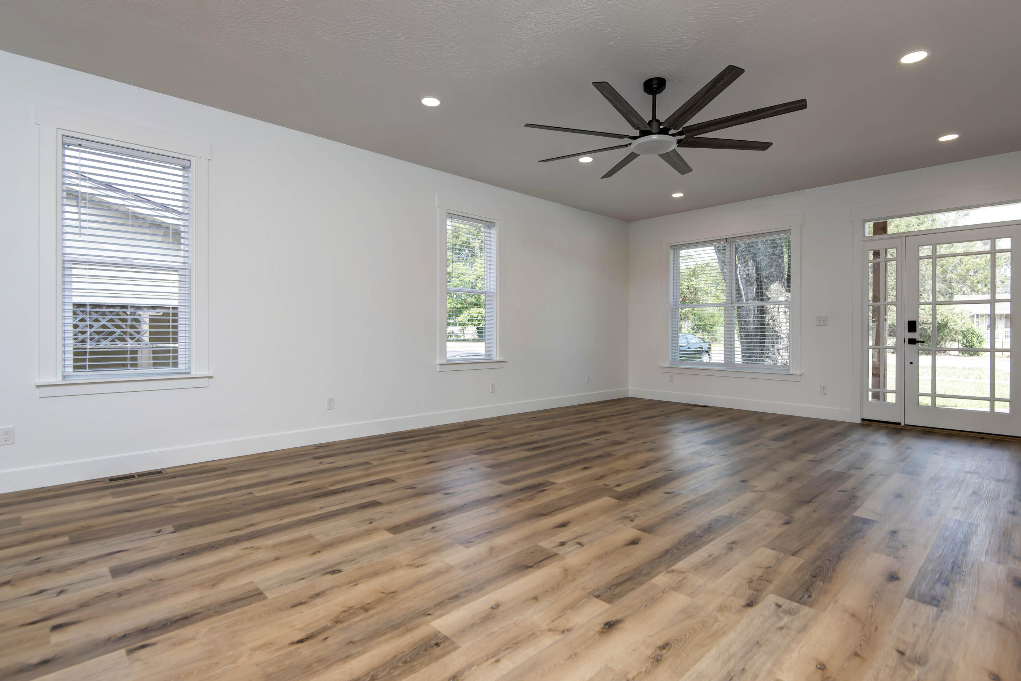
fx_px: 482
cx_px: 523
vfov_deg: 70.4
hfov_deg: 93.3
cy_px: 333
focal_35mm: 17
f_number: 6.7
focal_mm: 16
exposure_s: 1/60
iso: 200
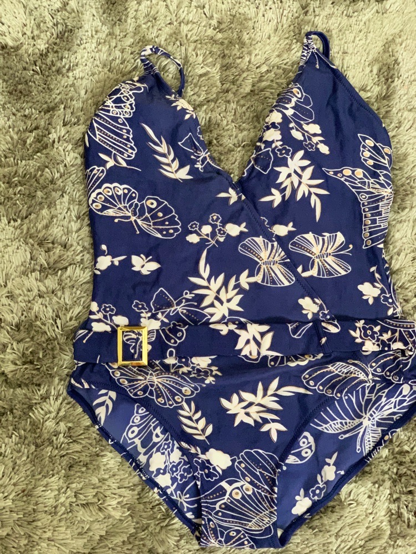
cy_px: 277
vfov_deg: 36.8
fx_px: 833
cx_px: 208
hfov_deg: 28.0
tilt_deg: -79.8
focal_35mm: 52
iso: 800
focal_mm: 6
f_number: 2.4
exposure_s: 1/30
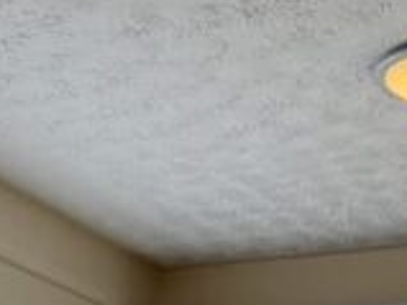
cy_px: 633
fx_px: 1057
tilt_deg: -4.1
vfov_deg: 13.7
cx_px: 358
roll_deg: -0.1
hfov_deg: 21.4
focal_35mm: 90
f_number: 2.2
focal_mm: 2.22
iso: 80
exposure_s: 1/121
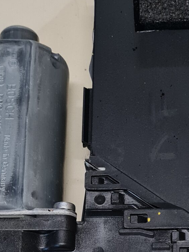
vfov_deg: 21.8
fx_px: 641
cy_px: 216
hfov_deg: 16.7
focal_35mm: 88
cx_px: 129
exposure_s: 1/50
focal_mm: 5.4
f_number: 1.8
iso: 400
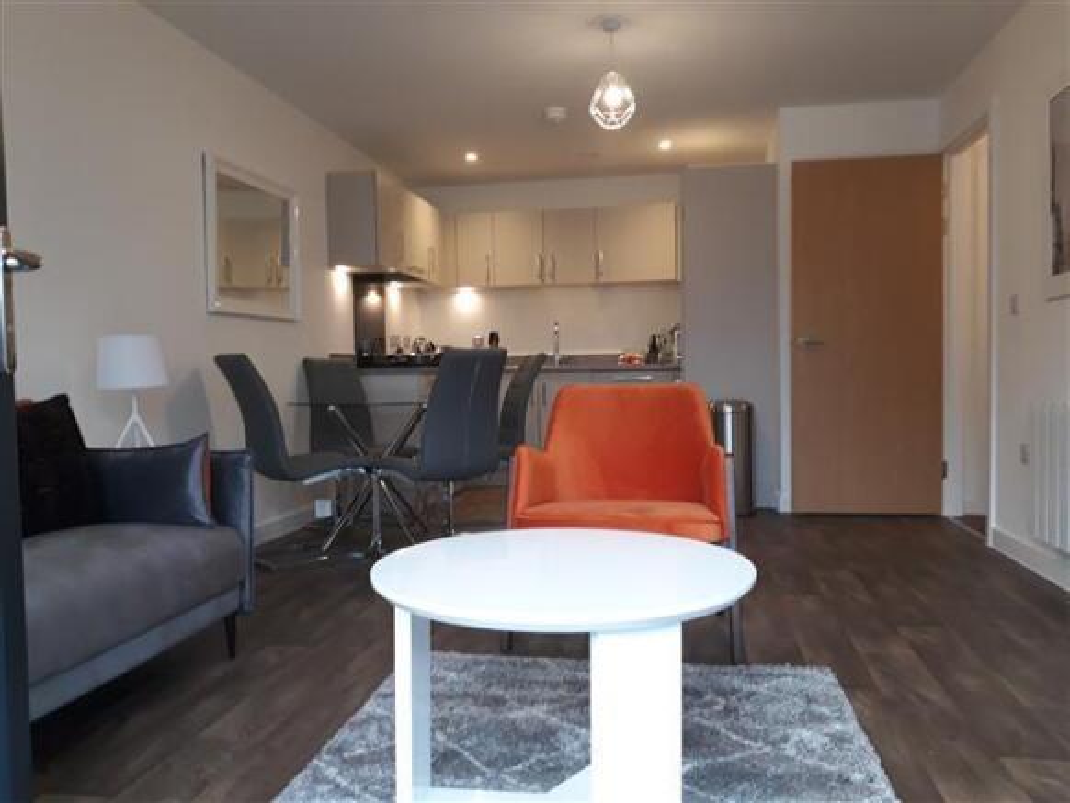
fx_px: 835
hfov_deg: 65.3
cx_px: 535
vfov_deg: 51.4
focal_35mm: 27
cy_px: 402
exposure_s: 1/50
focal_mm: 3.71
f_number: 1.7
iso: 160
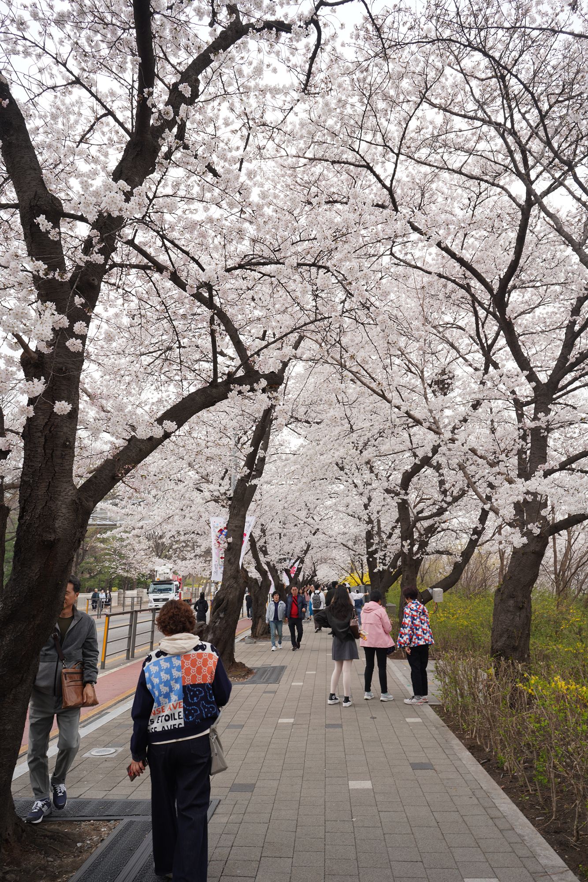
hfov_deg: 53.1
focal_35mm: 24
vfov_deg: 73.7
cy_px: 441
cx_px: 294
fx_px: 588
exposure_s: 1/100
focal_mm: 24
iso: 100
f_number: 7.1
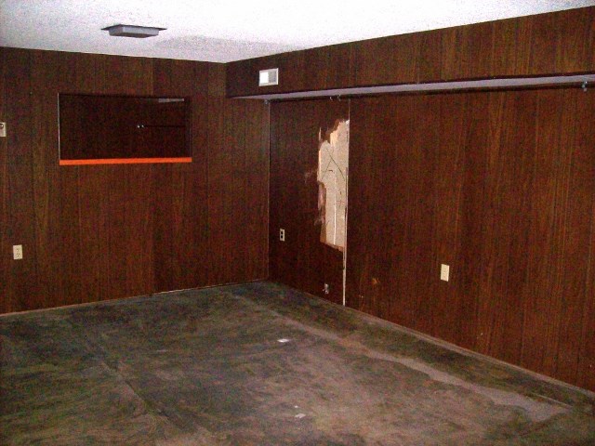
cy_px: 223
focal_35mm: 36
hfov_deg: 51.4
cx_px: 298
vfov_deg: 39.7
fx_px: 619
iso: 200
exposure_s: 1/64
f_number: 2.7
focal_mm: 6
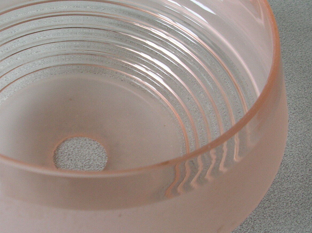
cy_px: 89
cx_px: 87
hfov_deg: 27.9
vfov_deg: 21.2
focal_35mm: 69
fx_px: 621
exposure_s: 1/12.8
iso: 50
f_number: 2.8
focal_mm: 5.8
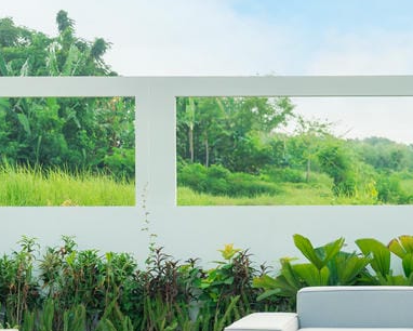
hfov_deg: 12.5
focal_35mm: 152
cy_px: 268
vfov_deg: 10.1
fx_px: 1859
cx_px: 441
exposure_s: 1/50
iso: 100
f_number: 6.3
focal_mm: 43
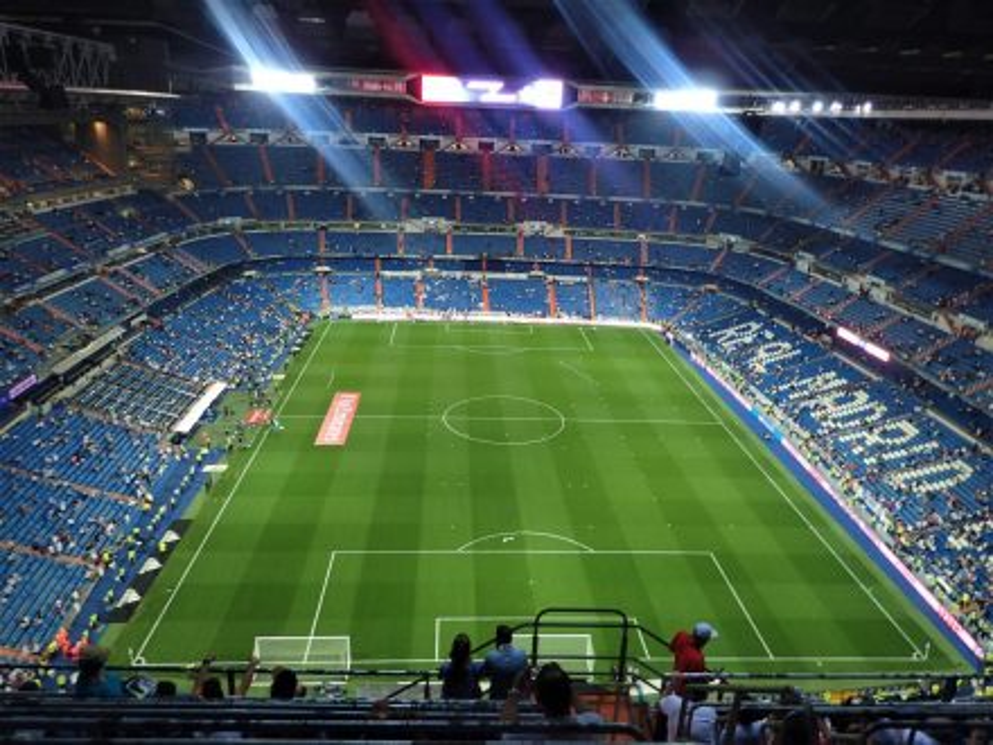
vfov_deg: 54.9
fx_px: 717
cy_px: 372
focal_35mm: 25
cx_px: 496
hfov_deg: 69.4
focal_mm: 4.5
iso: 200
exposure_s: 1/50
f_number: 2
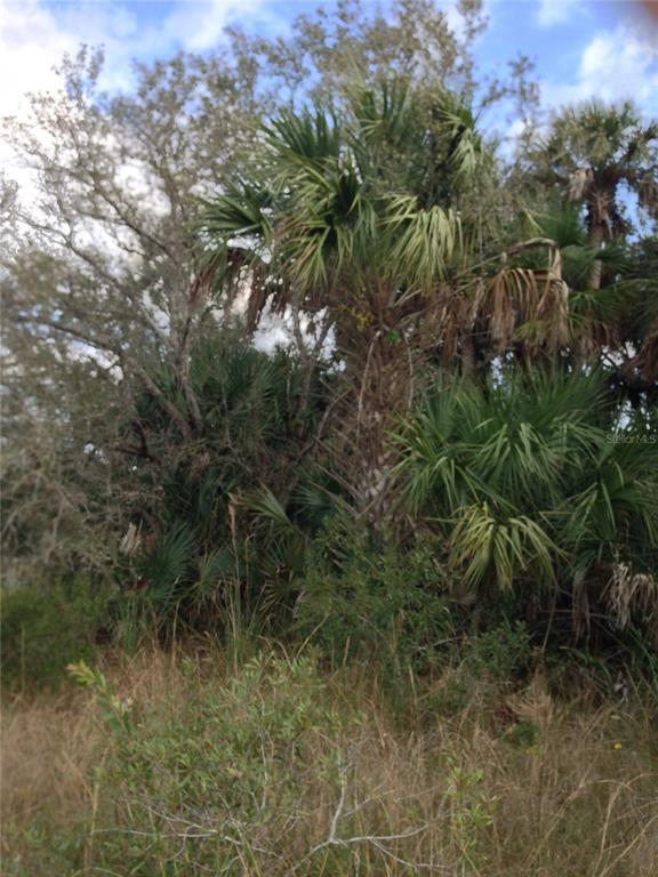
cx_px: 329
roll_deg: -1.3
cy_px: 438
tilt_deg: +8.4
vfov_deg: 55.4
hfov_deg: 42.9
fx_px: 836
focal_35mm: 33
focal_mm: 4.12
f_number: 2.4
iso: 50
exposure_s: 1/170
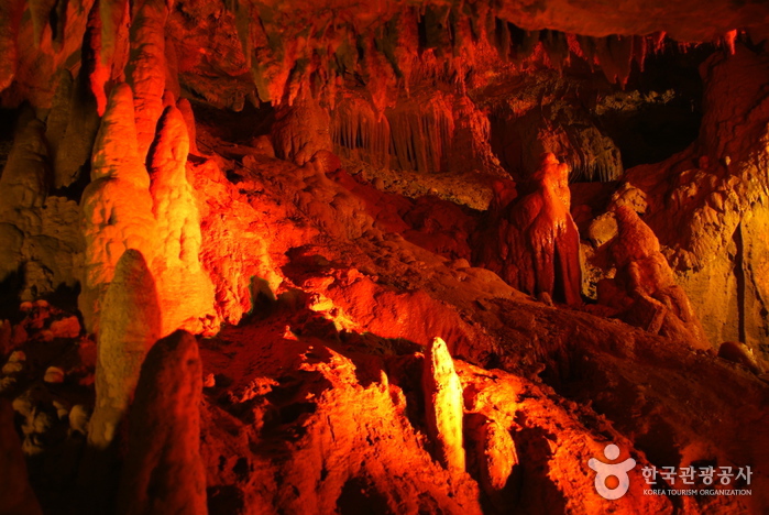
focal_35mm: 30
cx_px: 384
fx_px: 642
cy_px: 258
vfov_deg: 43.7
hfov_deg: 61.9
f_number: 2.8
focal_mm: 20
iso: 200
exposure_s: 1.5
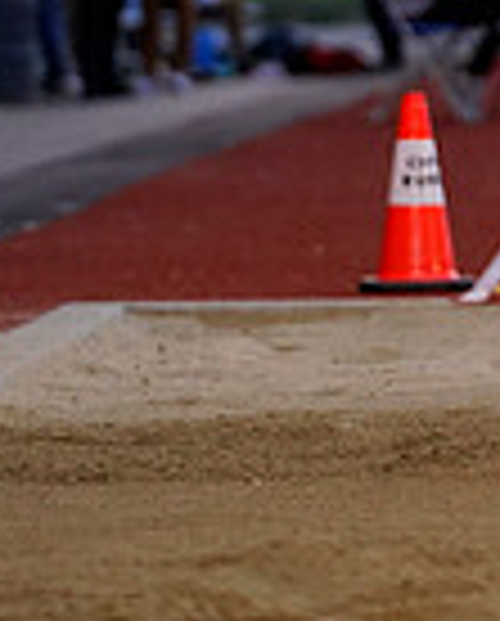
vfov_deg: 4.0
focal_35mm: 476
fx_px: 8776
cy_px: -169
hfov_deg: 3.2
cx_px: 878
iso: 3200
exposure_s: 1/1600
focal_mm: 121
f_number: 2.8
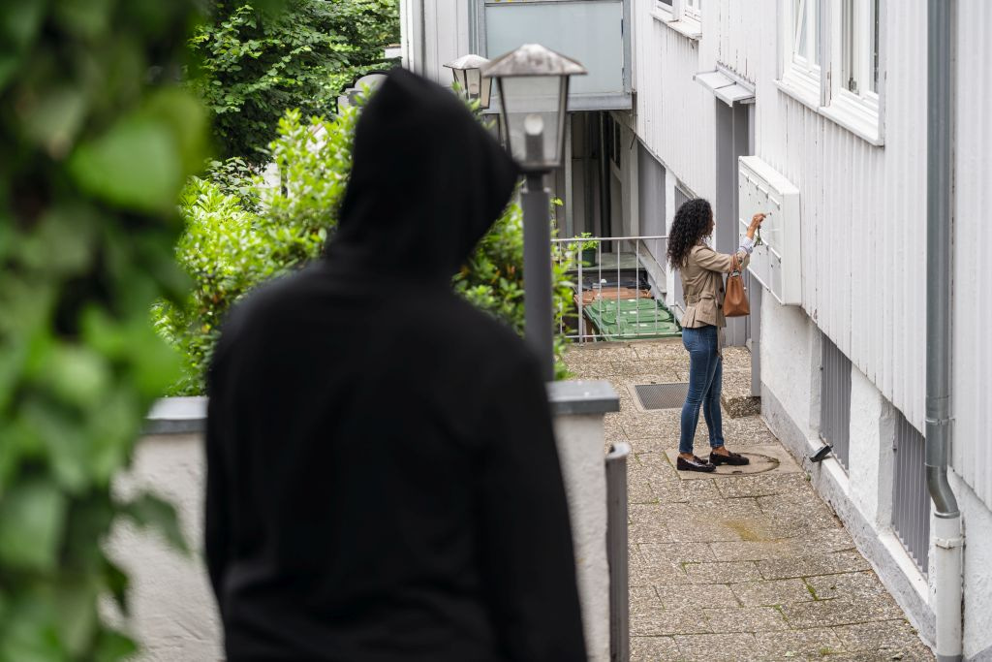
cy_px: 331
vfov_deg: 17.1
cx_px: 496
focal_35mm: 80
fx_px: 2205
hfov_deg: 25.4
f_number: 2.8
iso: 100
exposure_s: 1/250
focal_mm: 80
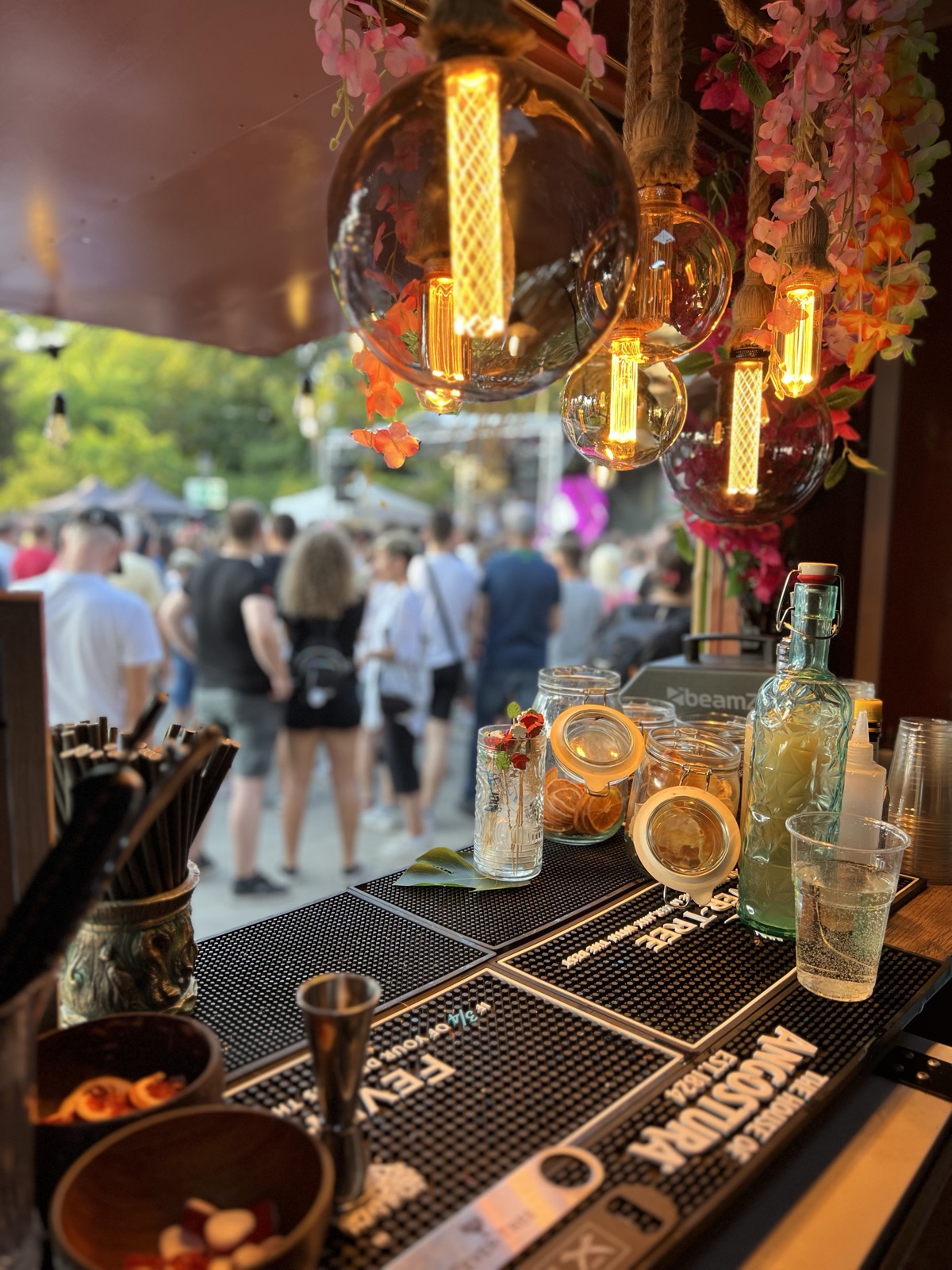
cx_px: 476
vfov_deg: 67.3
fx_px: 953
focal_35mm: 26
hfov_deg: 53.1
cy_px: 635
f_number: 1.5
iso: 50
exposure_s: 1/100
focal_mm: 5.7
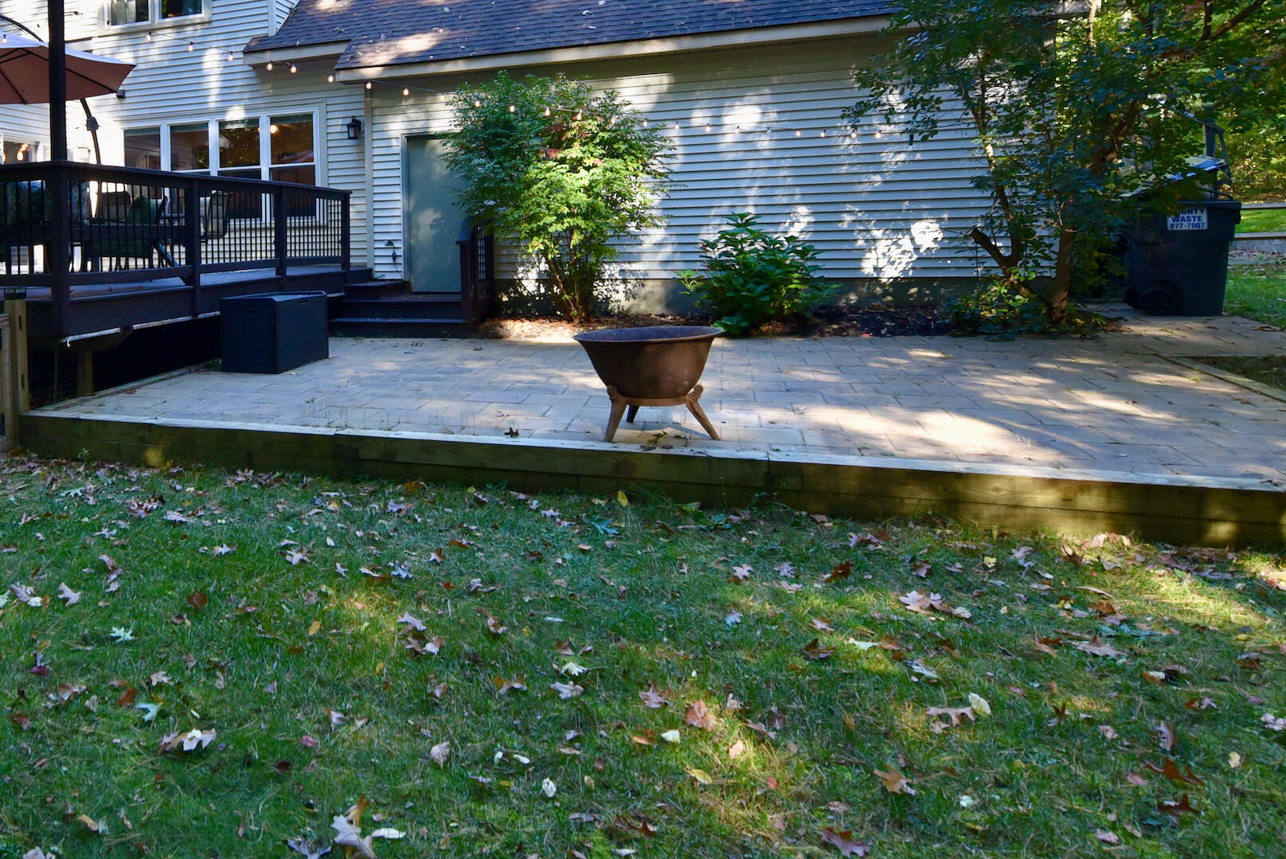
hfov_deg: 63.8
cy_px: 223
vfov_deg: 47.9
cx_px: 271
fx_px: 929
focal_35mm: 26
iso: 800
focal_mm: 14
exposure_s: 1/200
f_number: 7.1
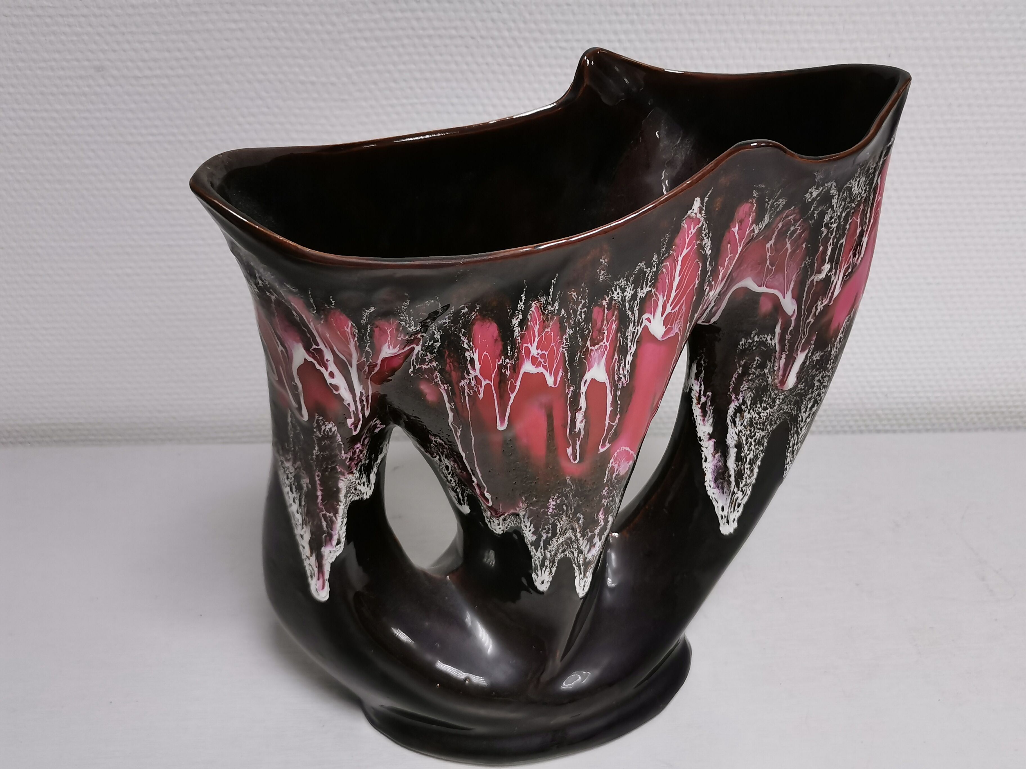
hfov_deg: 54.0
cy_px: 384
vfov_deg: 41.8
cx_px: 513
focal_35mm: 34
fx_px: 1008
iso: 200
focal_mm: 5.58
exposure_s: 1/100
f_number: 1.8
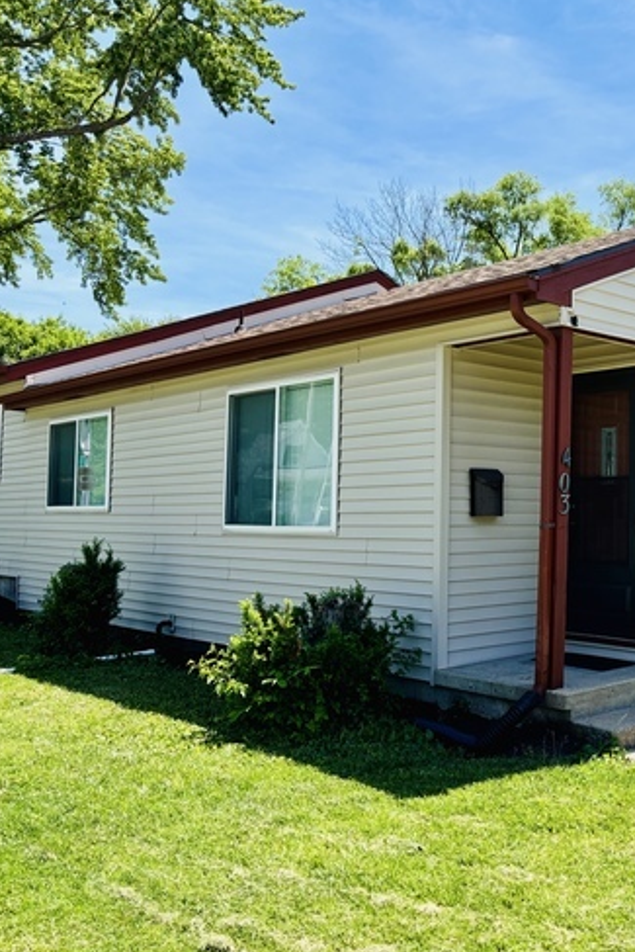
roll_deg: -0.5
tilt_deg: +0.9
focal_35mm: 37
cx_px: 589
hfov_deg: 33.7
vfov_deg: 51.9
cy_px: 471
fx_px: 978
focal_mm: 5.96
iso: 50
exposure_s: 1/2024
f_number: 1.6
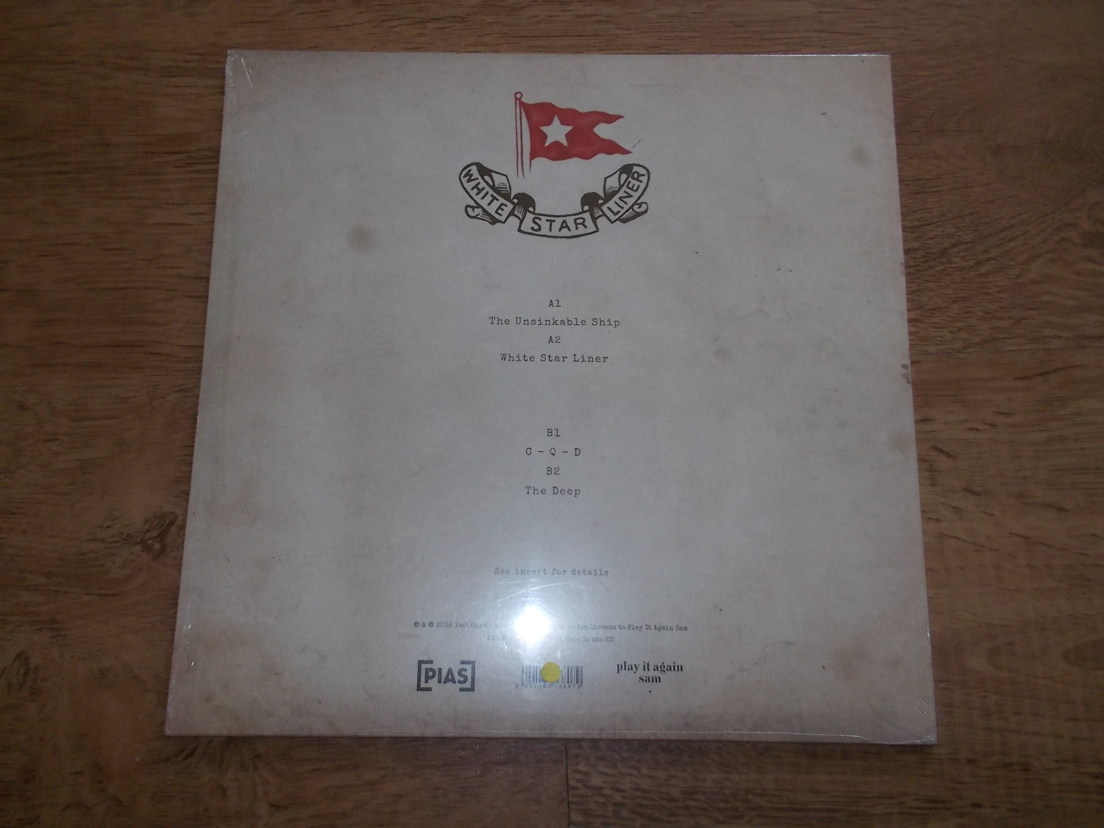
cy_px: 414
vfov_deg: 48.2
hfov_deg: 61.7
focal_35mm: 29
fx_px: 925
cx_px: 552
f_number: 3.3
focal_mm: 4.1
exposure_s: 1/30
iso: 200
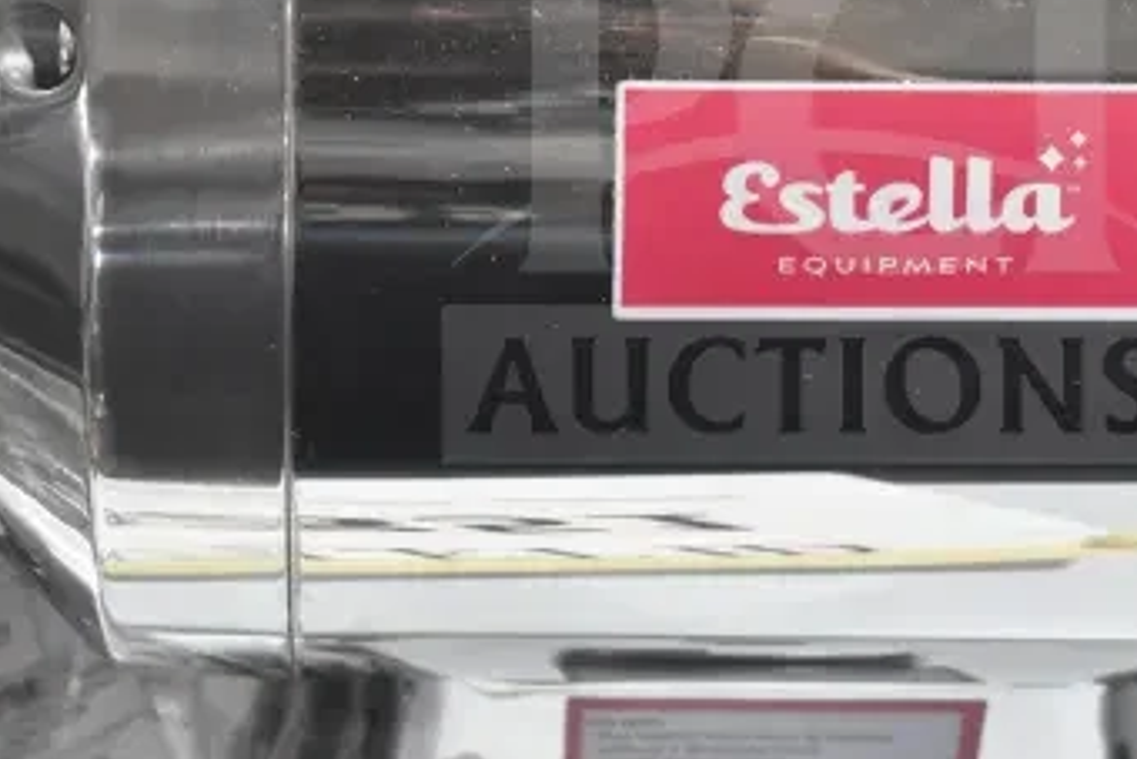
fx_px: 4673
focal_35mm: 148
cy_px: 199
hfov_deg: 13.8
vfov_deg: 9.3
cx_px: 816
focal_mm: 55
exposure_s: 1/200
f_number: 7.1
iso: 6400
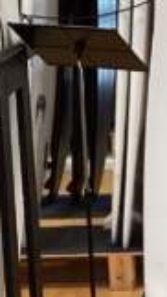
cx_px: 317
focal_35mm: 167
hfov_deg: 7.0
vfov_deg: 12.8
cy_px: 233
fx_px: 1316
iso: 64
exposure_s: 1/50
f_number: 2.4
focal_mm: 3.3
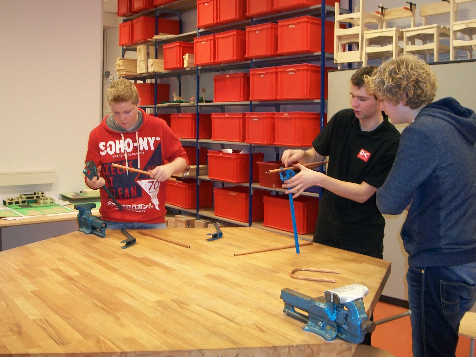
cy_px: 151
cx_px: 225
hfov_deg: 49.0
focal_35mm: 38
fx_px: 523
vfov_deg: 37.6
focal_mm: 5.7
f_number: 2.9
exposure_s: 1/40
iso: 160
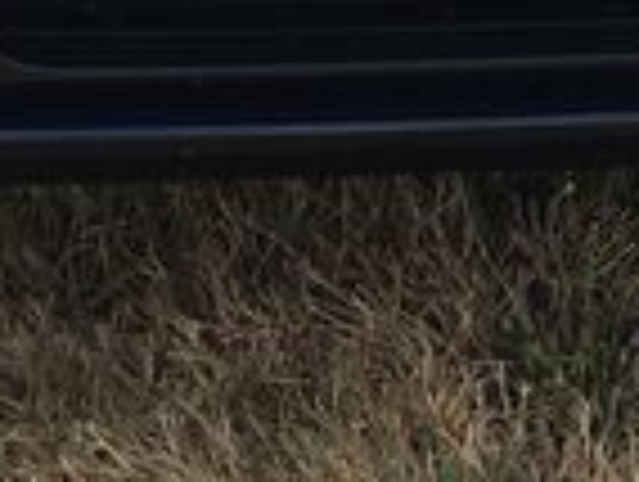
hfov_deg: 9.7
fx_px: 3772
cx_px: 400
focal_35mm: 204
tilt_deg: -19.3
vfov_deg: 6.9
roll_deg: -2.3
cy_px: -698
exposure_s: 1/635
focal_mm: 4.15
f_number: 2.2
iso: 25
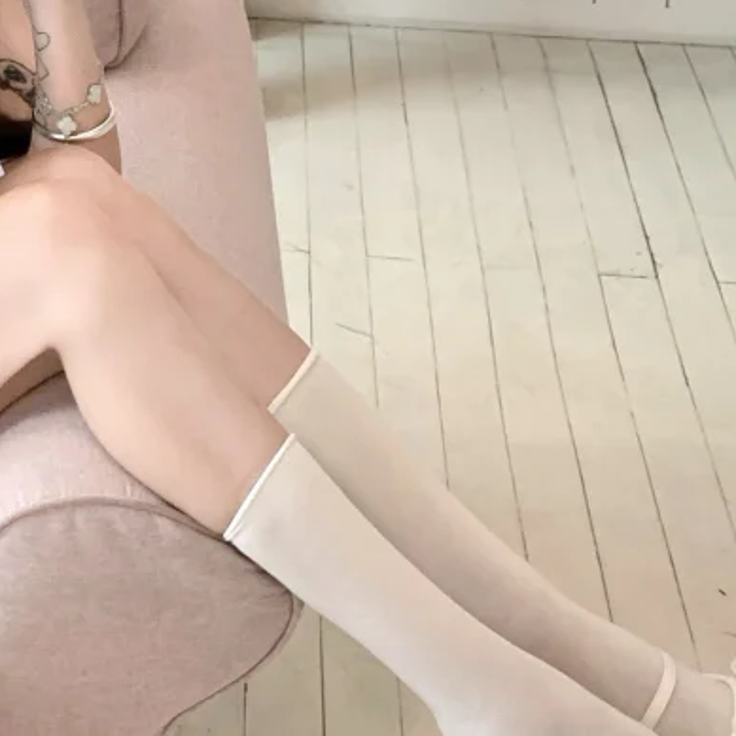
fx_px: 2045
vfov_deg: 18.6
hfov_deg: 19.5
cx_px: -81
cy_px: -286
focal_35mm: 85
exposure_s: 1/60
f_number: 1.8
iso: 125
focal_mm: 4.25
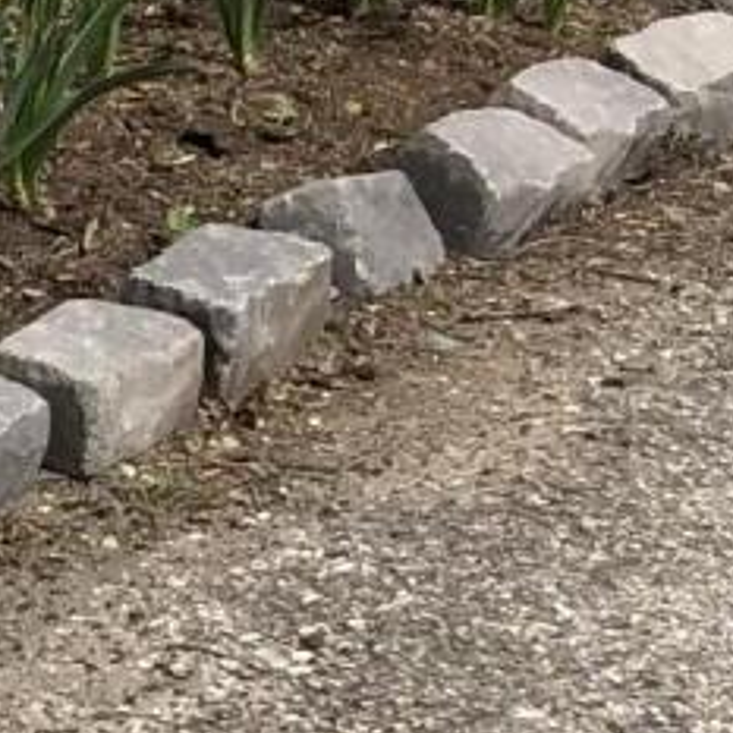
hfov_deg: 7.5
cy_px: 1060
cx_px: -1217
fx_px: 5079
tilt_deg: -23.6
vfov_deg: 8.1
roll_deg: +1.1
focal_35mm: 212
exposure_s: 1/3745
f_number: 1.8
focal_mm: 3.99
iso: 25
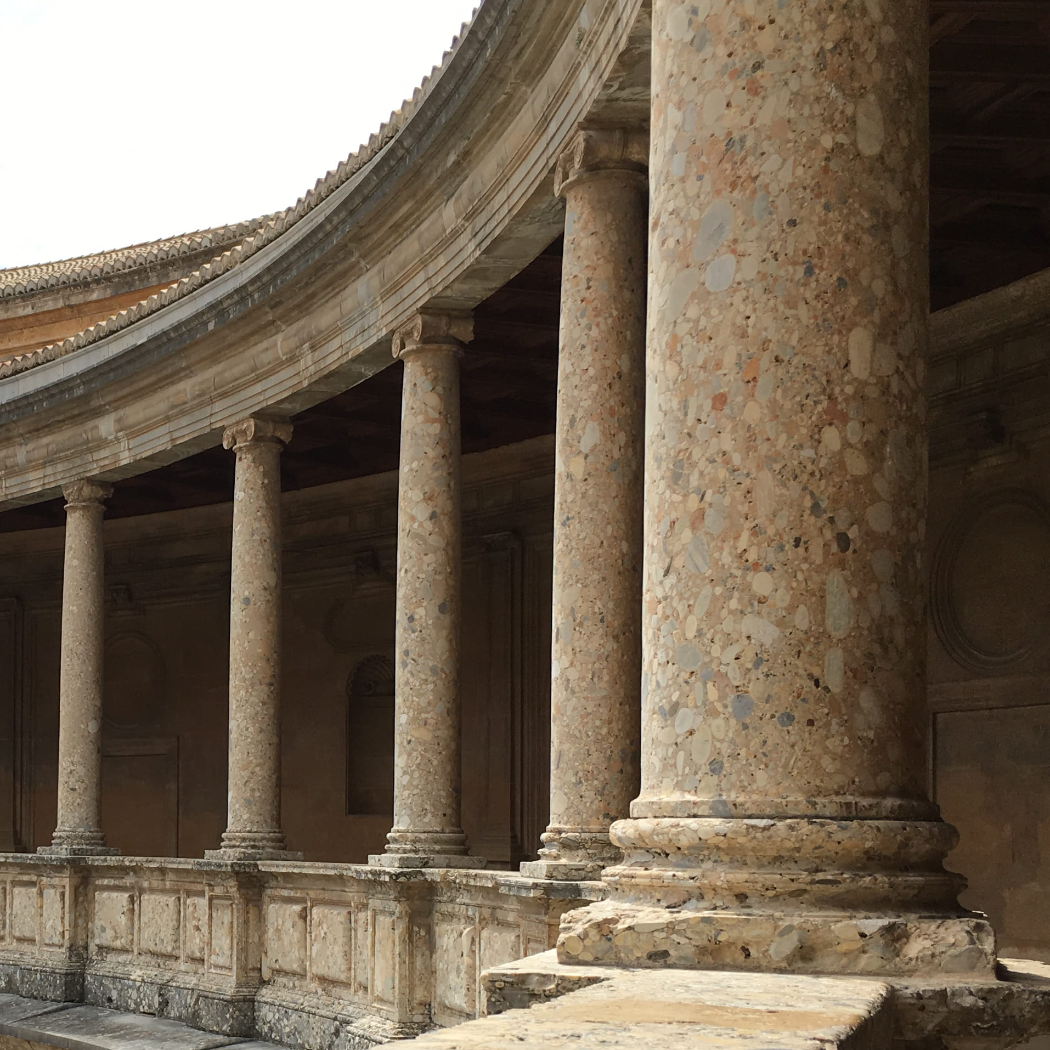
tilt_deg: +1.3
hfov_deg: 29.9
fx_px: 1853
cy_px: 784
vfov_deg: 31.1
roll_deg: -1.3
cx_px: 54
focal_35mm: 54
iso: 25
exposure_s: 1/1131
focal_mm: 4.15
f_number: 2.2
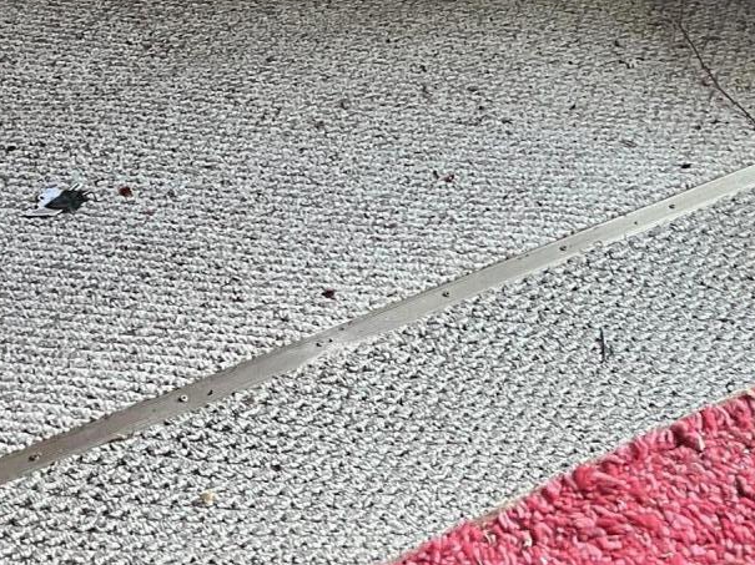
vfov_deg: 15.6
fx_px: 1875
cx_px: 457
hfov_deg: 22.7
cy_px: -313
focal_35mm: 86
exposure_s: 1/60
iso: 400
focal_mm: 5.1
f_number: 1.6
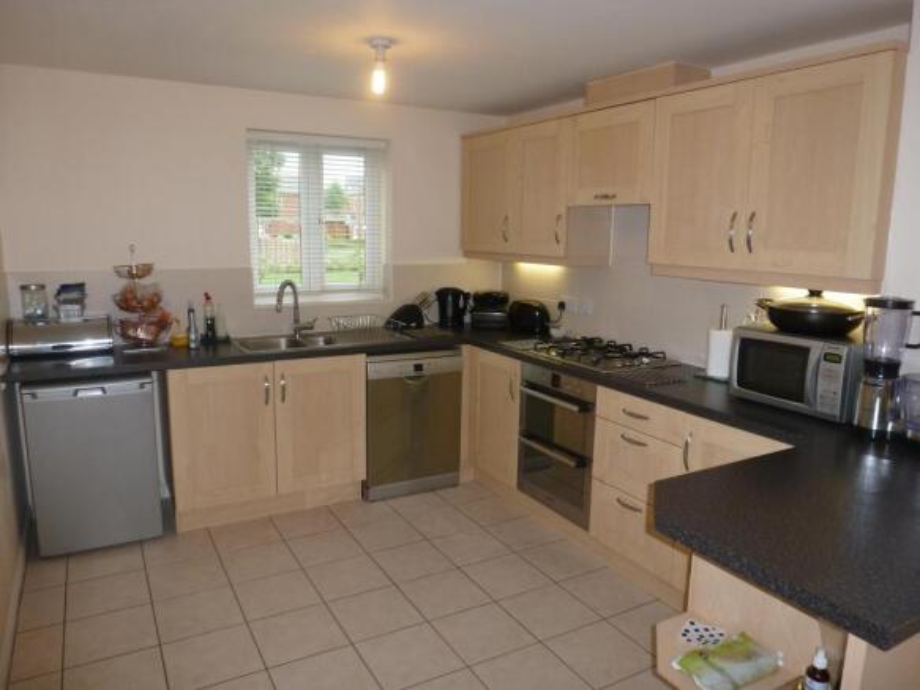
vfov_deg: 56.8
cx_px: 460
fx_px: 638
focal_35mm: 24
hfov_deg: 71.6
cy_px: 345
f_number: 3.3
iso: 200
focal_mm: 4.3
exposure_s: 1/60
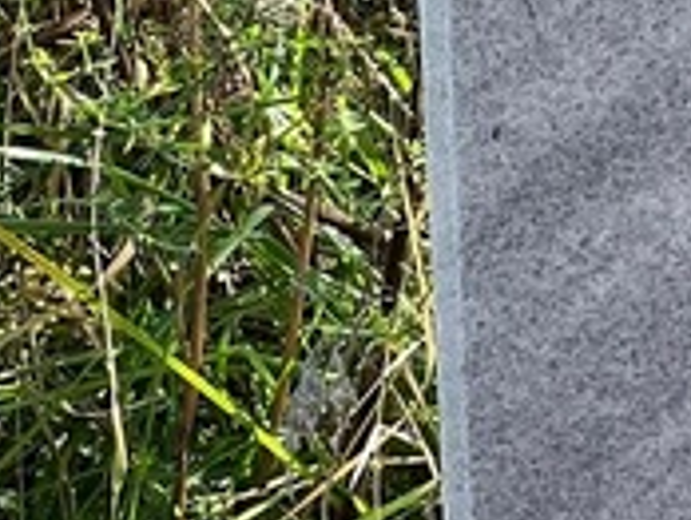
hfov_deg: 5.5
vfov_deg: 4.2
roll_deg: +1.1
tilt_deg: -29.1
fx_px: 7076
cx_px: 1378
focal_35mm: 354
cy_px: 8
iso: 32
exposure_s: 1/163
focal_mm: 9
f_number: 2.8
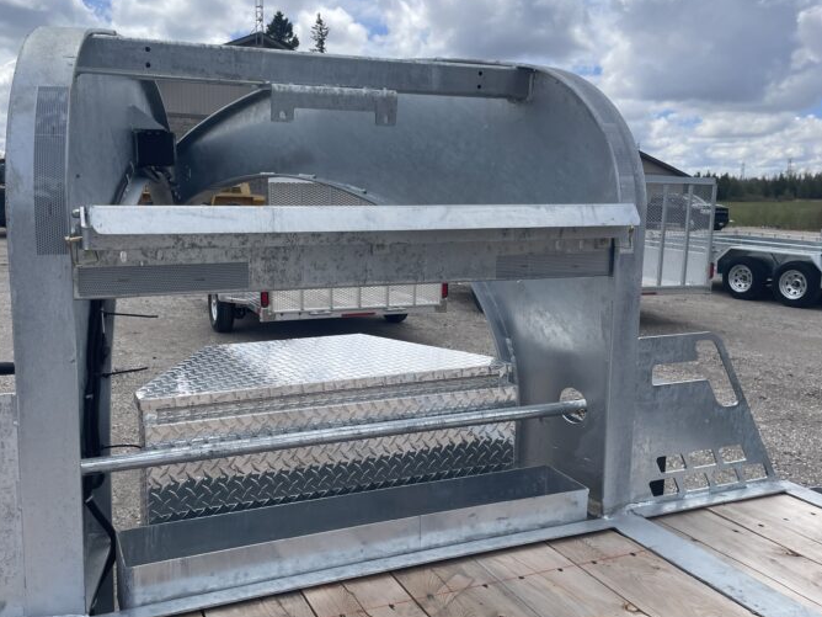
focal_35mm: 31
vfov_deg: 45.4
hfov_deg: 58.1
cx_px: 346
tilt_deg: -5.8
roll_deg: -0.5
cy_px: 294
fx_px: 736
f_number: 1.6
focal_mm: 4.2
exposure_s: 1/3861
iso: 32
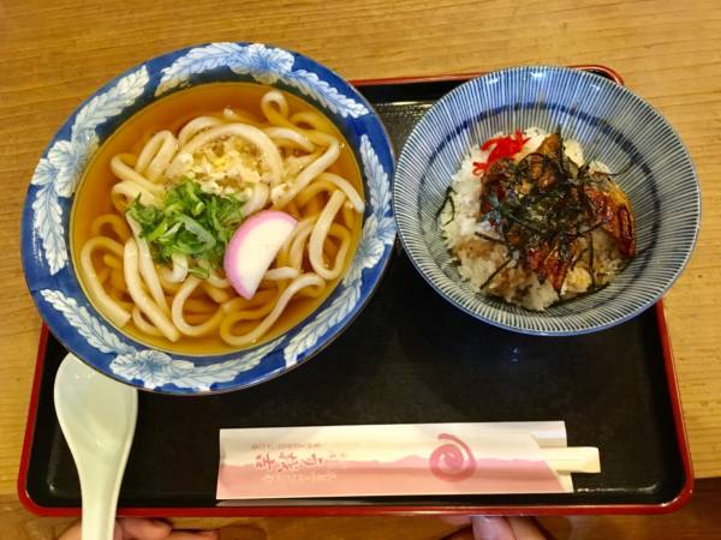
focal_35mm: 29
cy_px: 270
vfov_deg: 48.2
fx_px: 604
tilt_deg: -69.8
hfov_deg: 61.7
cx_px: 360
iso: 200
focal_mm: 4.15
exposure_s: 1/20
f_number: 2.2
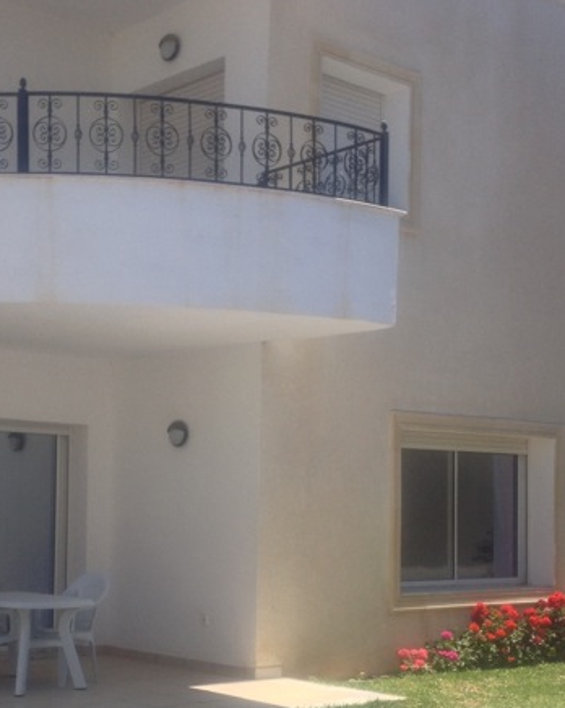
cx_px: 216
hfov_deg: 23.8
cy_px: 482
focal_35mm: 64
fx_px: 1340
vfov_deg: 29.4
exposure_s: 1/1227
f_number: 2.4
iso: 50
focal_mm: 4.28
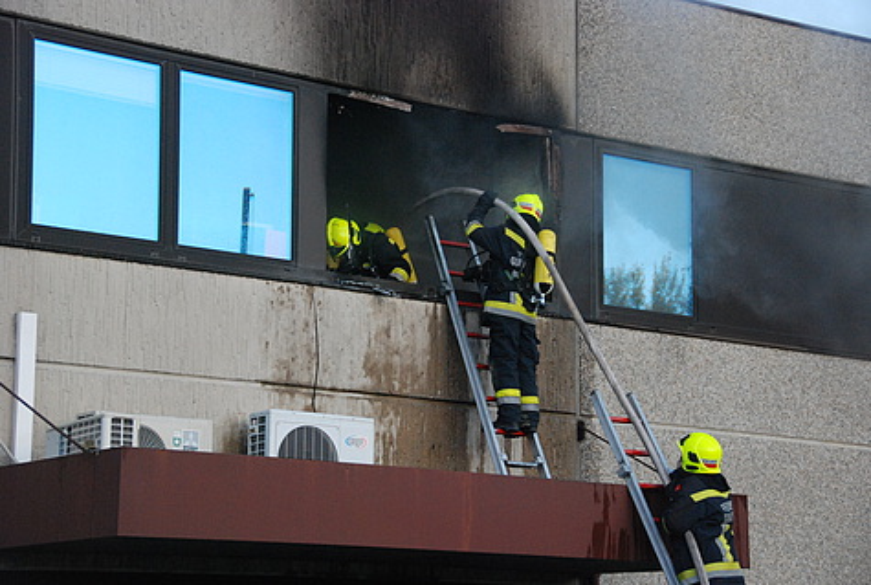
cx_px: 436
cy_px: 292
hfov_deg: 24.1
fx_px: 2037
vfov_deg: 16.3
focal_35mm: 84
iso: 1250
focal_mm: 56
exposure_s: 1/200
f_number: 5
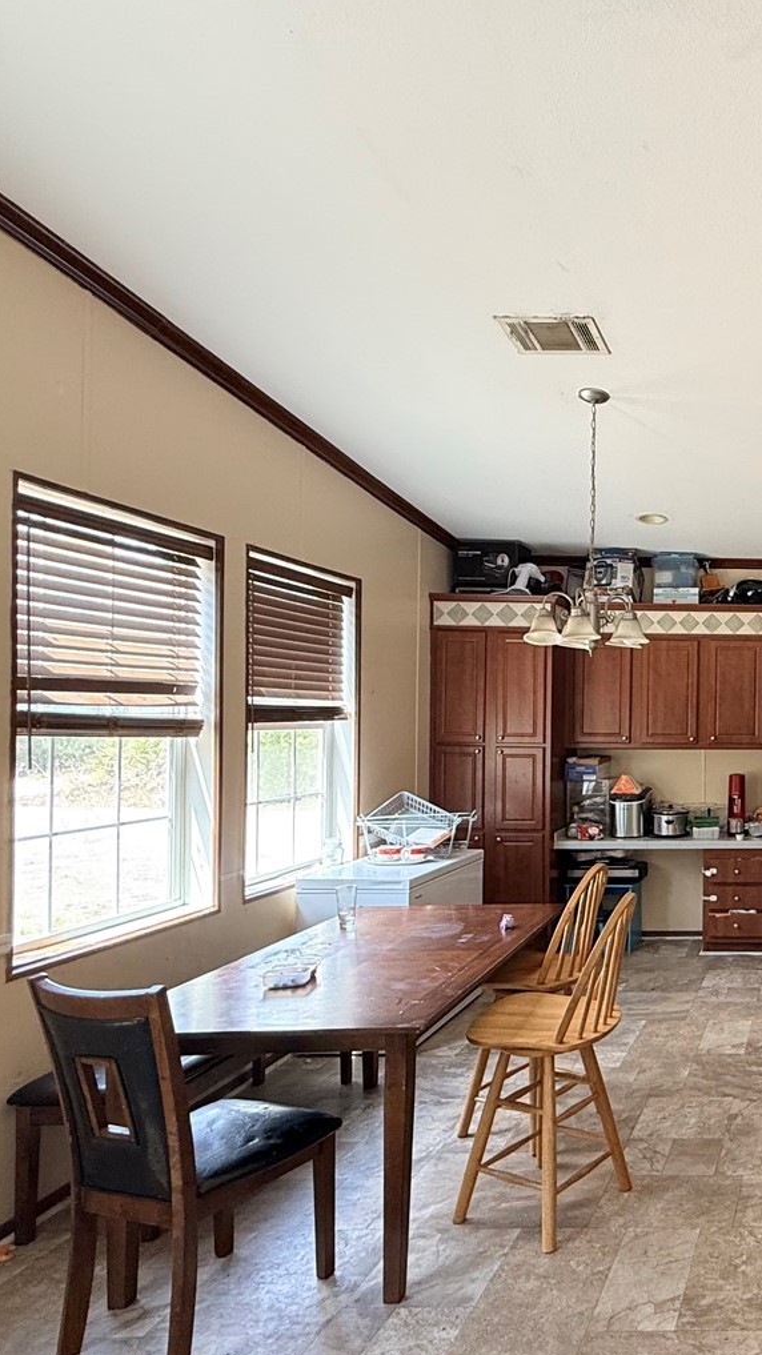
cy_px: 722
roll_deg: -0.9
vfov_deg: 76.2
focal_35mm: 24
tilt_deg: +0.5
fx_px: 862
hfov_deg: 38.9
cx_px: 847
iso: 160
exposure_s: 1/99
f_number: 2.2
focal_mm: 2.22
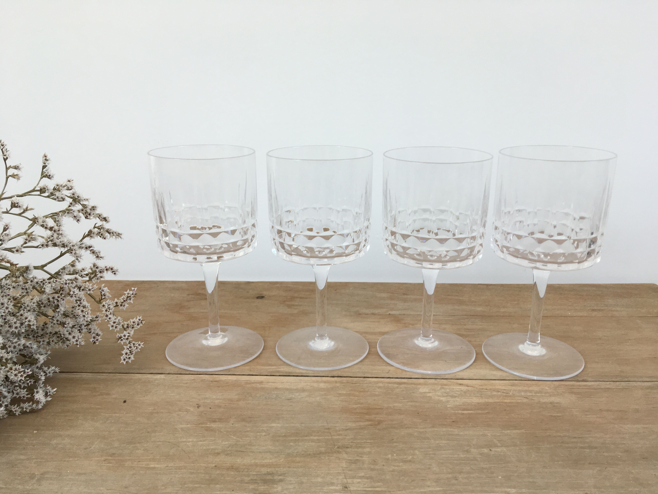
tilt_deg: -15.3
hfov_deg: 61.7
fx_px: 551
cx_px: 329
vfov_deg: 48.2
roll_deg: -0.6
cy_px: 247
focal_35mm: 29
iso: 32
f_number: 2.2
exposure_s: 1/100
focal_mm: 4.15
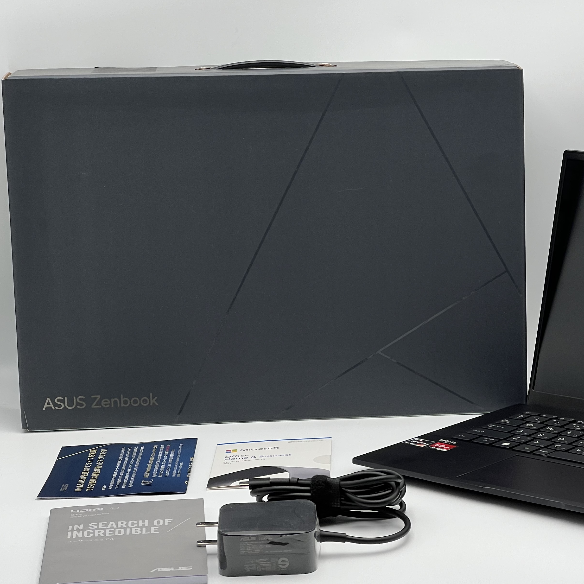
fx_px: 2157
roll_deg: +0.9
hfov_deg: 15.3
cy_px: 331
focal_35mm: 113
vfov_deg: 15.4
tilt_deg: -12.3
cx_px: 459
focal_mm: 9
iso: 32
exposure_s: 1/100
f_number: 2.8
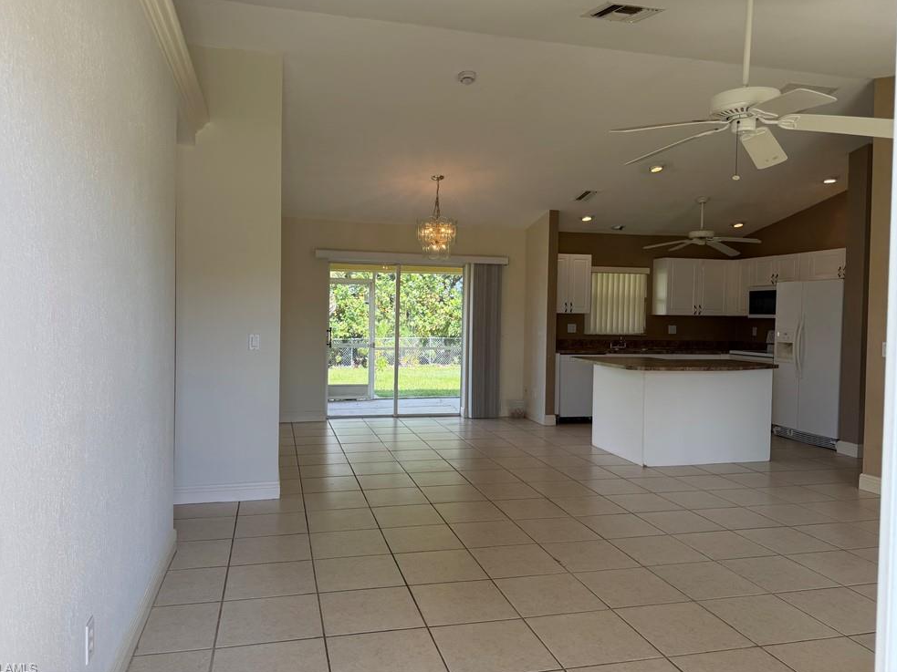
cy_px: 326
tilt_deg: -1.0
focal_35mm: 25
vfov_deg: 54.9
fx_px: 648
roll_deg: -0.9
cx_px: 436
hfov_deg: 69.4
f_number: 1.78
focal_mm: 6.76
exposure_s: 1/296
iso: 64
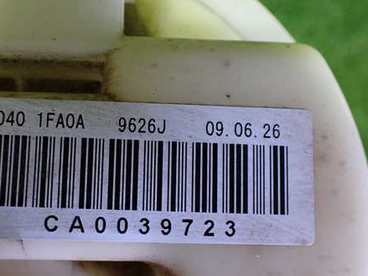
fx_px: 436
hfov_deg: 45.3
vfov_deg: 35.1
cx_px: 134
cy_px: 149
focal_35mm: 41
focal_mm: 5.4
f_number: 2.3
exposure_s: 1/30
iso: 800
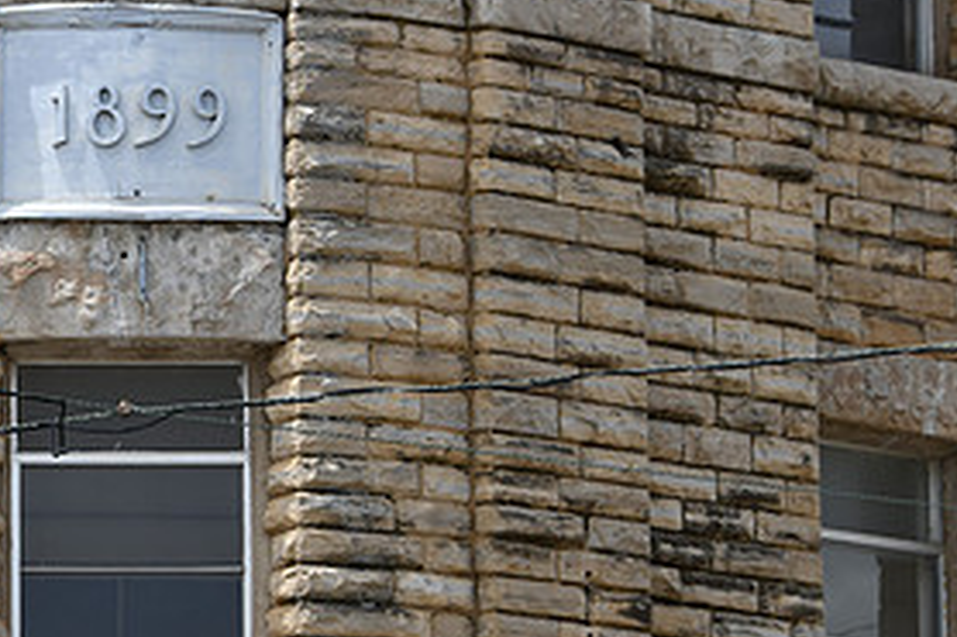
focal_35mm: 376
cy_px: 174
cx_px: 124
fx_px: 9989
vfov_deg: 3.7
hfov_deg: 5.5
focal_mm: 120
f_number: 8
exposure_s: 1/320
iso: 100
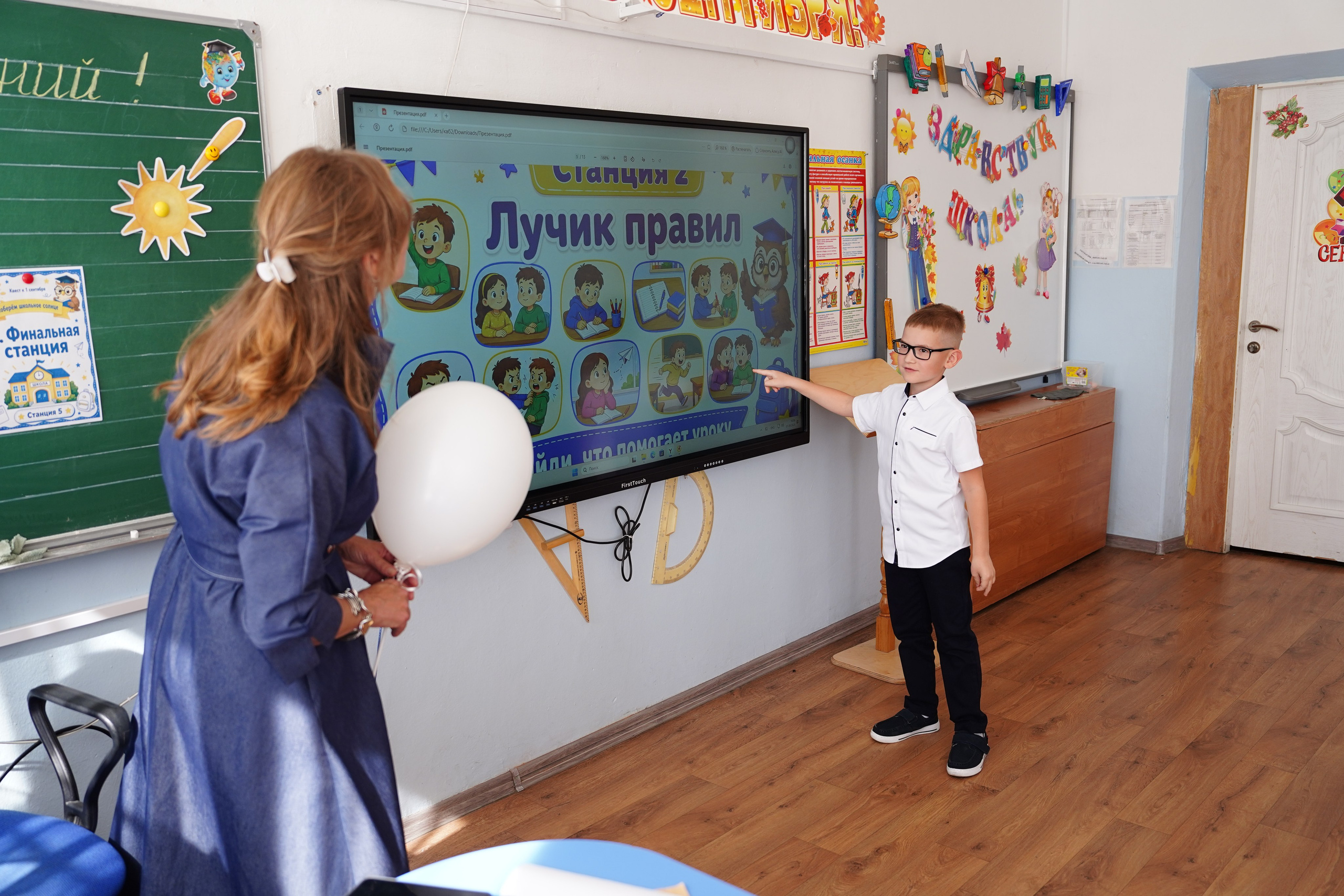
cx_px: 672
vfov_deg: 41.1
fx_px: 1195
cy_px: 448
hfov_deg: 58.7
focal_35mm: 32
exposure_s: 1/320
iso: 500
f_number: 3.5
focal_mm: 32
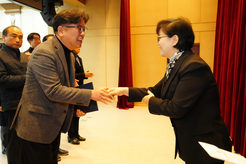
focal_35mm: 34
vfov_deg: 38.9
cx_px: 123
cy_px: 82
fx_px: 232
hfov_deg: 55.8
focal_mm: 34
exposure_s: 1/160
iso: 16000
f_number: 5.6
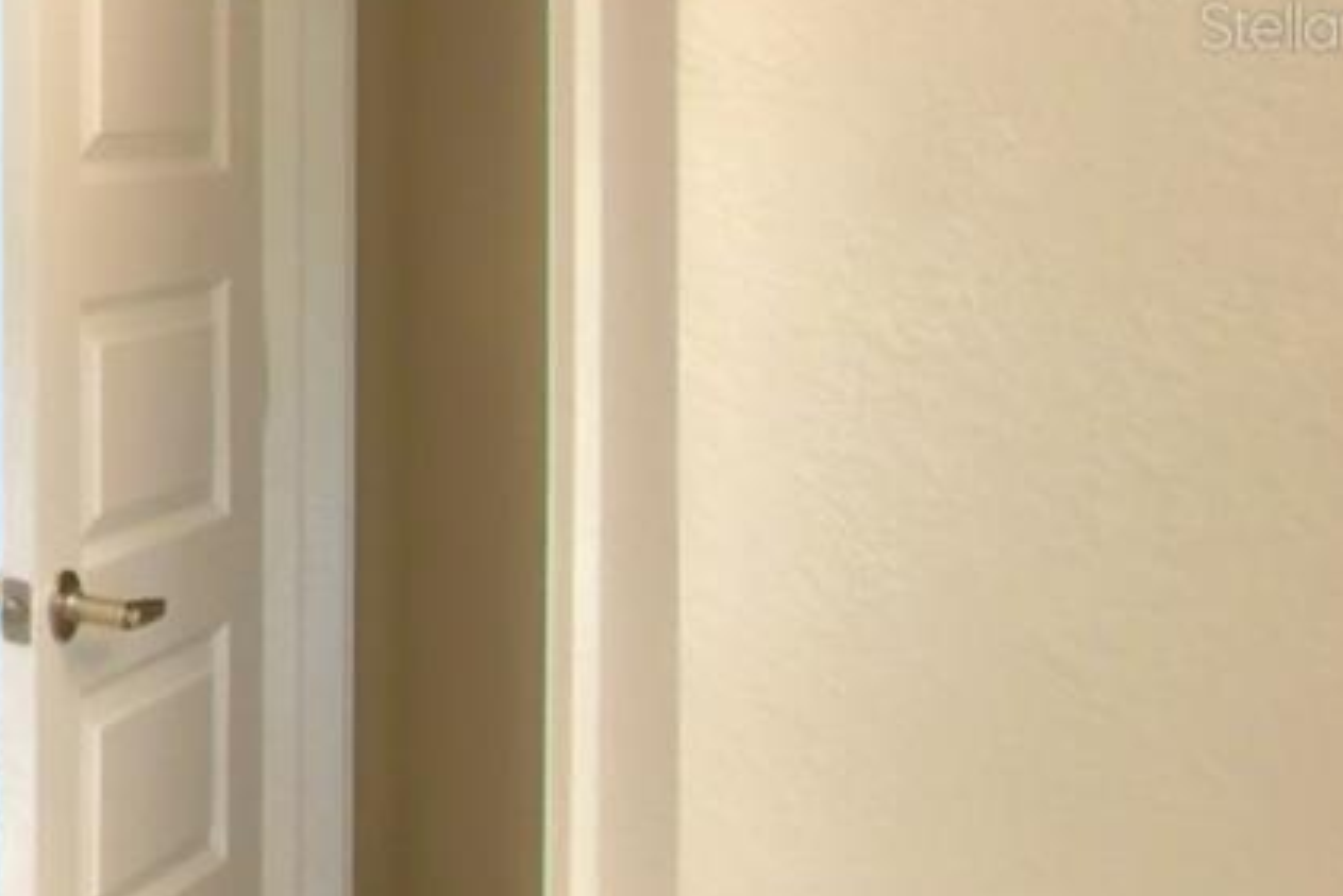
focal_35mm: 57
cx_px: -1069
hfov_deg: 21.9
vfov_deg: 23.0
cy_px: 26
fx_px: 2127
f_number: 4.5
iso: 400
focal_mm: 10
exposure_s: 1/60
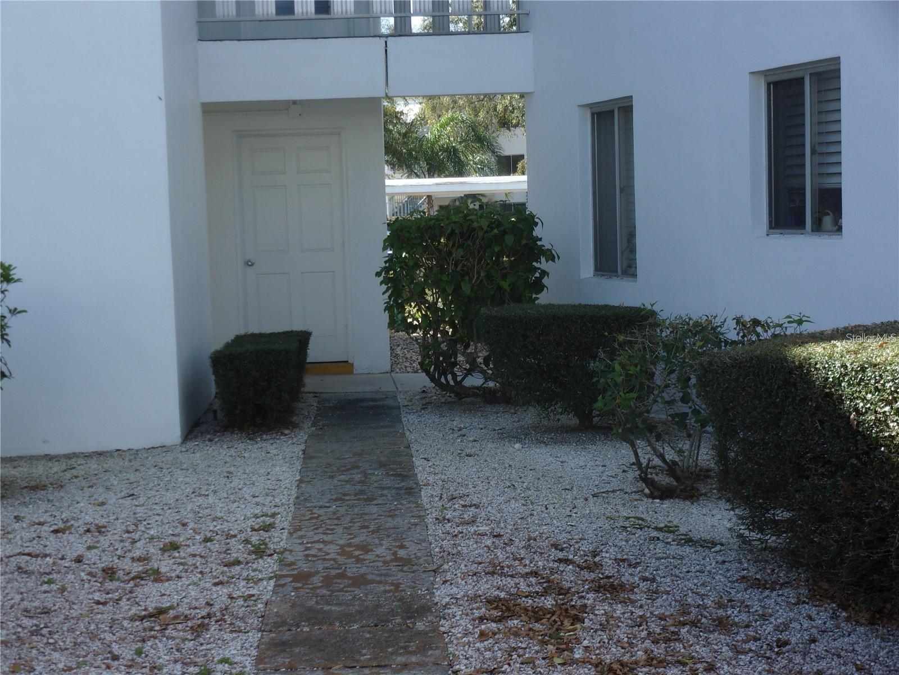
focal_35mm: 64
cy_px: 338
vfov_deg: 22.9
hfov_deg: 30.3
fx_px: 1662
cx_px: 450
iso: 80
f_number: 5.2
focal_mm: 11.5
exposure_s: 1/180
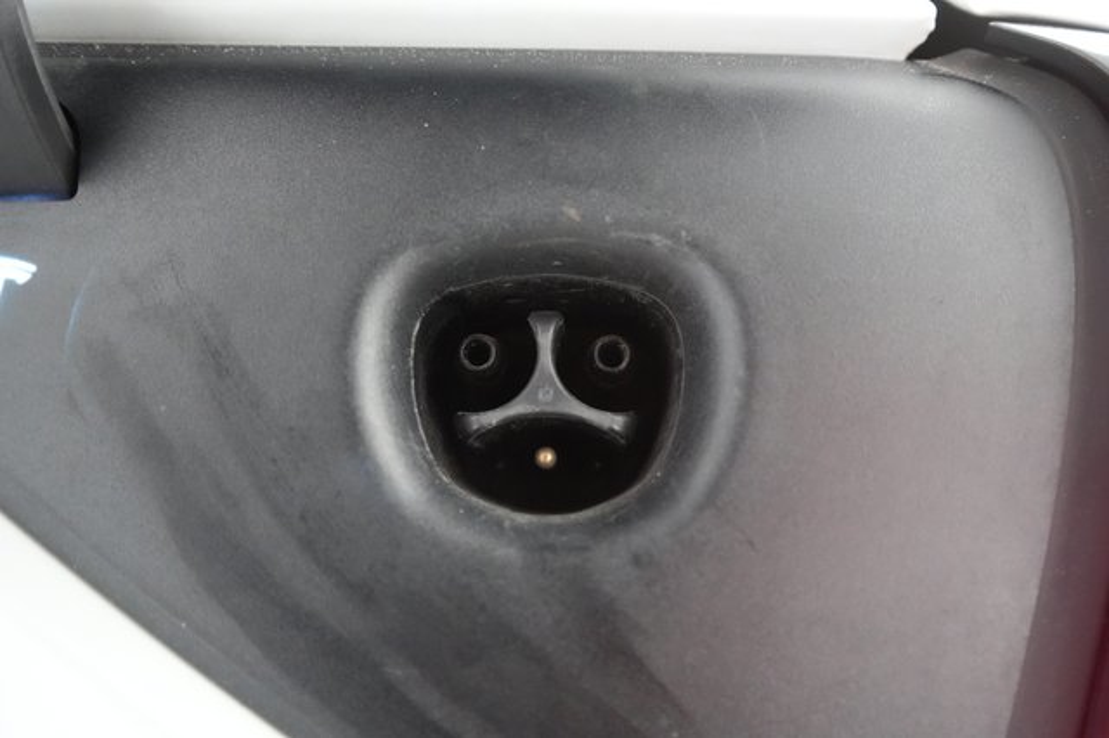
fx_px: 800
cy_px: 369
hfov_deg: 69.4
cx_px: 554
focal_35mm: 26
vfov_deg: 49.5
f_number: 5
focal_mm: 26
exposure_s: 1/100
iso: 12800
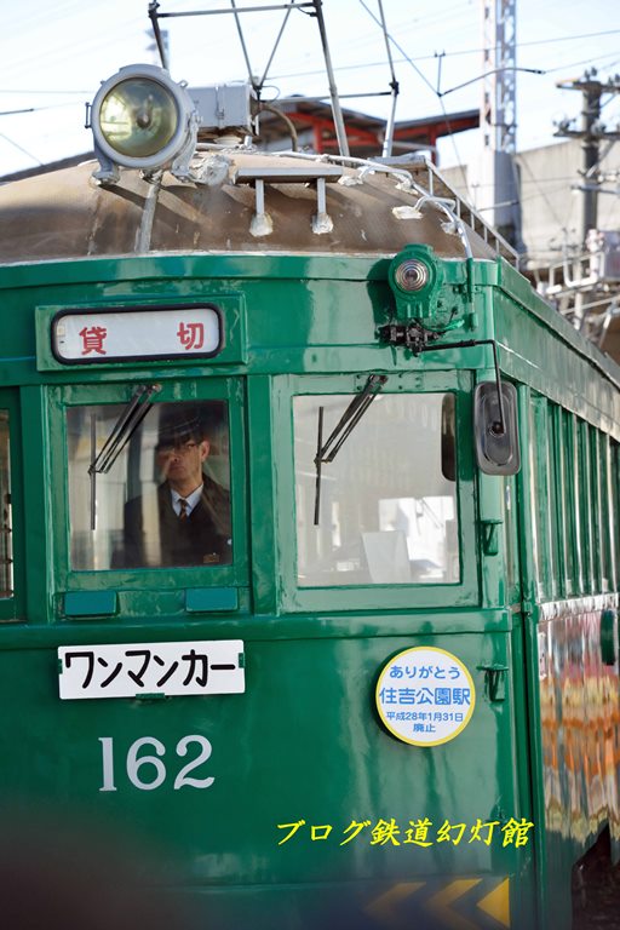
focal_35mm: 120
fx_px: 3100
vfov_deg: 17.1
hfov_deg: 11.4
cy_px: 465
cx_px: 310
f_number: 7.1
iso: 800
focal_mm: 120
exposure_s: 1/800
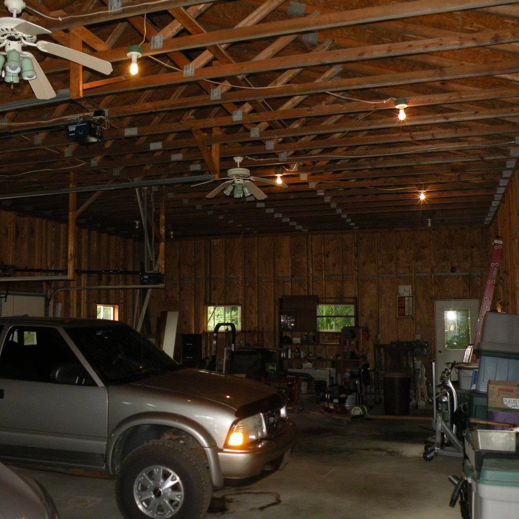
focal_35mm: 35
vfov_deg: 47.2
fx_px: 594
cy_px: 268
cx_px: 230
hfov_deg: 47.1
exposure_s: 1/60
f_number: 2.8
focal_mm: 4.7
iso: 176
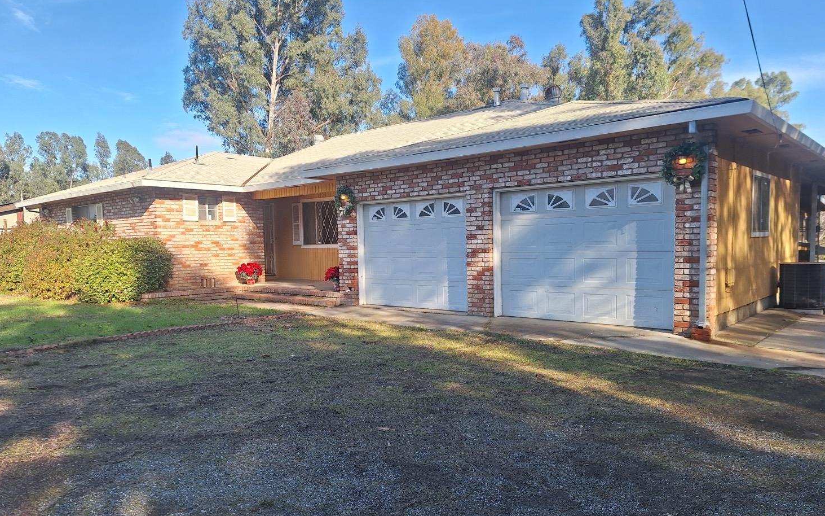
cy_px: 294
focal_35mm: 25
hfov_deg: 72.6
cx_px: 413
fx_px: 562
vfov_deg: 49.1
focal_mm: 5.54
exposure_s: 1/1170
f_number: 1.8
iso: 40
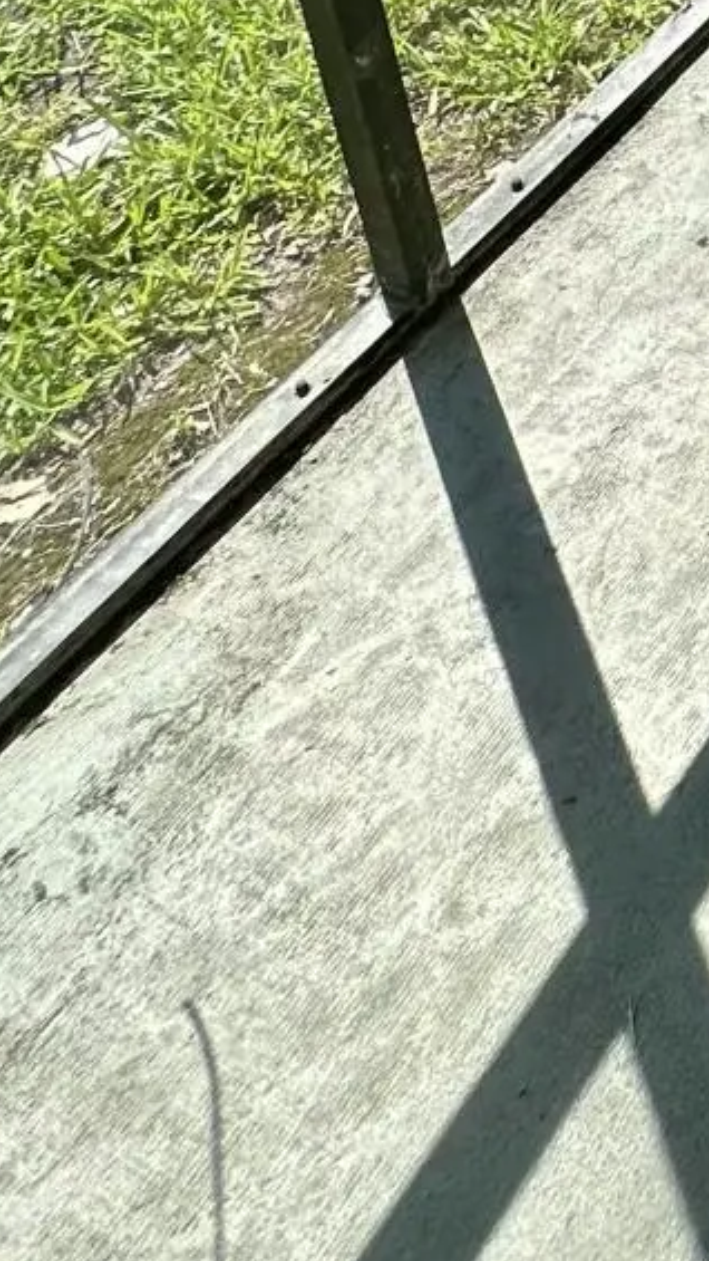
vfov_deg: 27.5
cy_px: -598
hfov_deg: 16.4
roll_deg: -1.4
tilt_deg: -21.3
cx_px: 1460
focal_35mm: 54
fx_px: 1804
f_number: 2.2
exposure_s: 1/698
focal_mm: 2.22
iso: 40
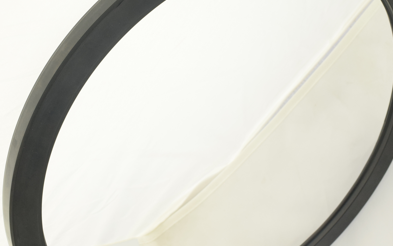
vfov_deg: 18.1
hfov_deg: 28.6
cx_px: 222
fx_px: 771
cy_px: 124
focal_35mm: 72
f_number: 10
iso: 800
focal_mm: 25
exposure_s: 1/80
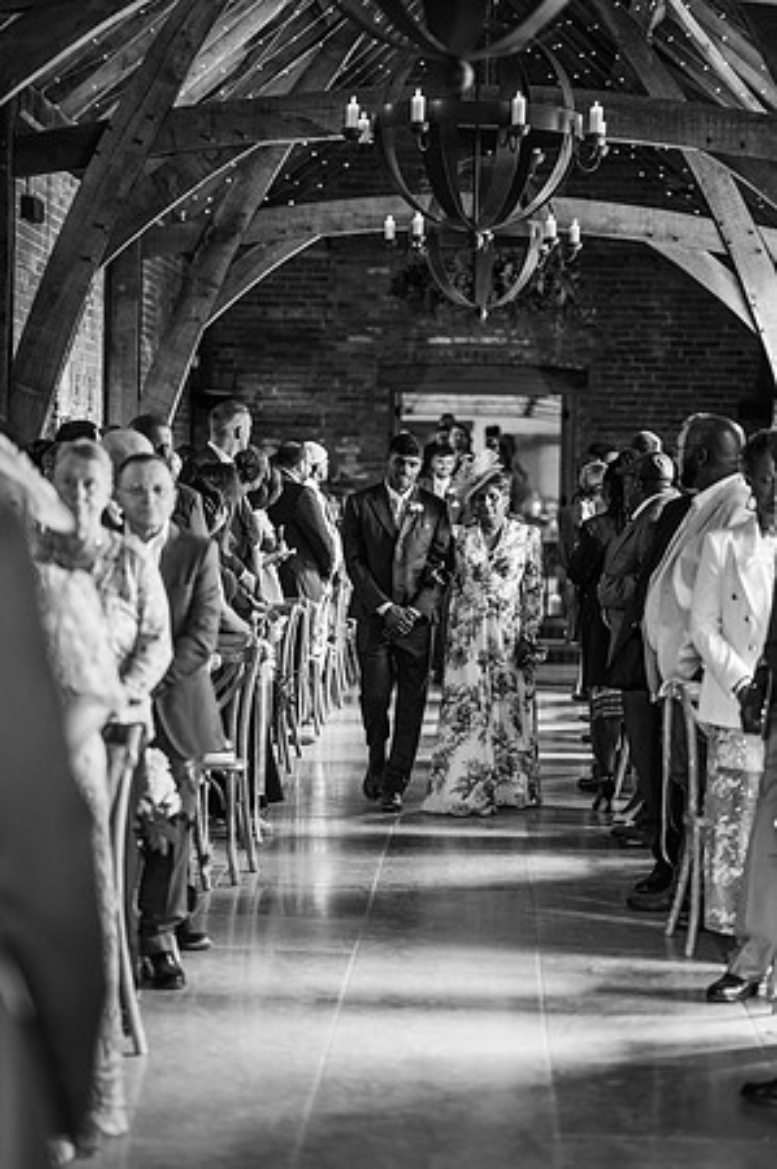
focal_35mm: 85
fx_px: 2758
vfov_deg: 23.9
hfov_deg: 16.0
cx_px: 388
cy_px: 584
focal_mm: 85
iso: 900
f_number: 1.8
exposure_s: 1/200
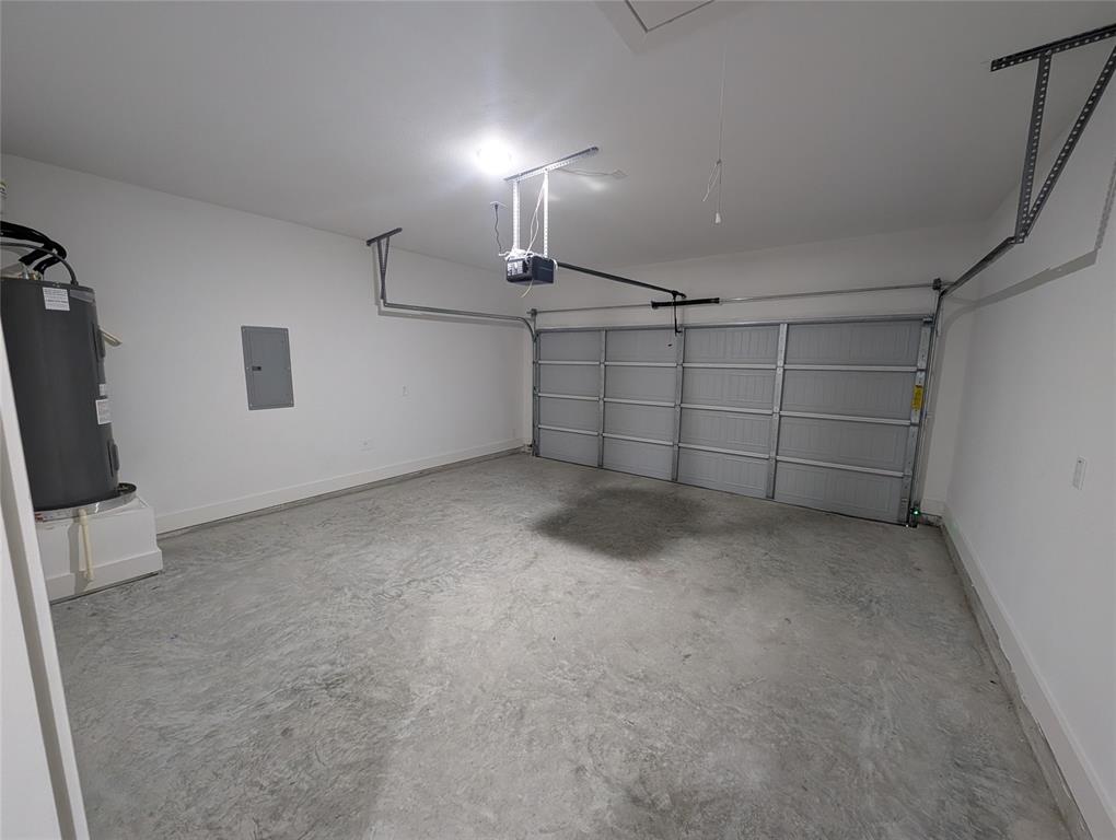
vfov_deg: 94.6
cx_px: 558
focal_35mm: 12
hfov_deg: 110.5
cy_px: 420
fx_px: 387
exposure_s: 1/24
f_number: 1.95
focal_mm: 2.23
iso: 361
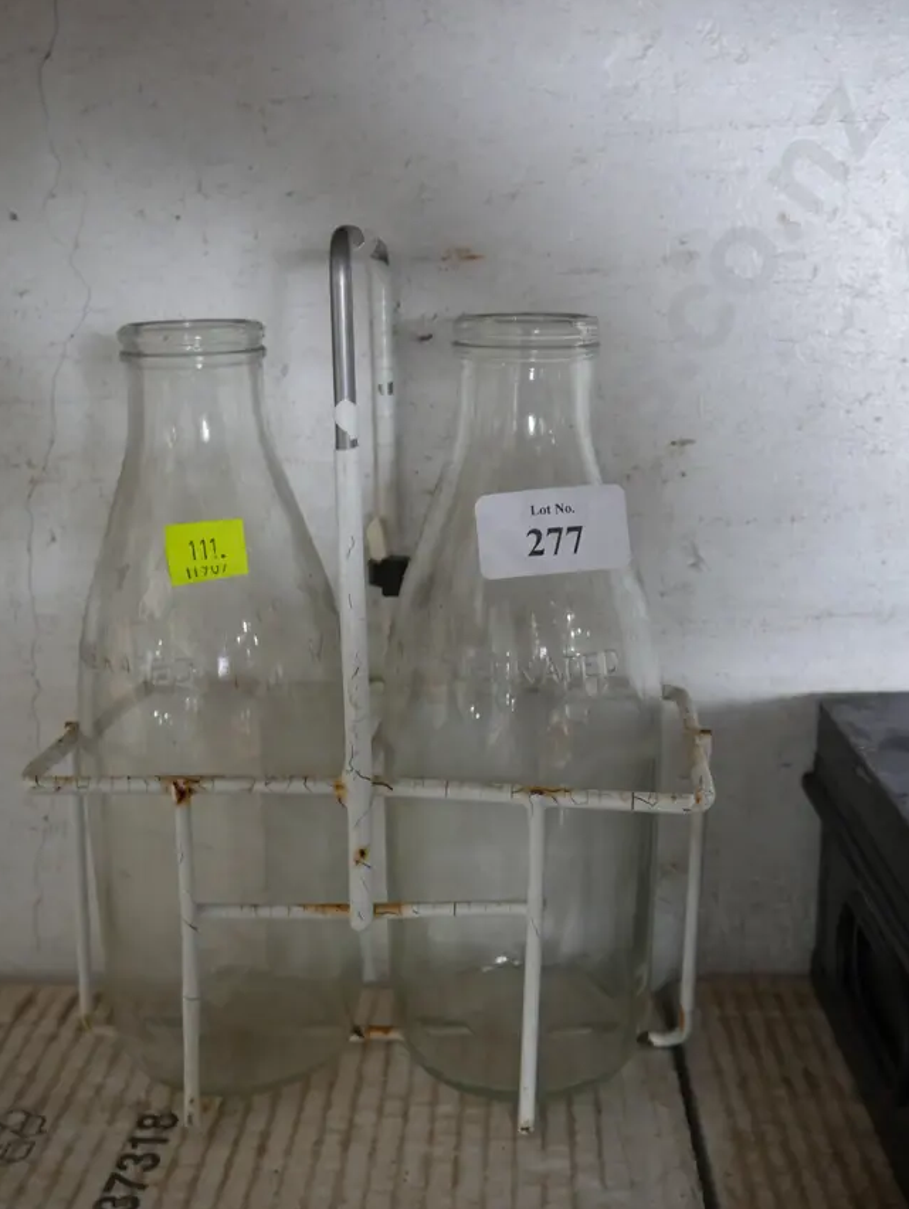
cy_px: 679
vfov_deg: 51.2
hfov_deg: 39.7
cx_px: 428
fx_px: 1259
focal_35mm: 36
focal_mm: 15
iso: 1000
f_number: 3.6
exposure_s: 1/60
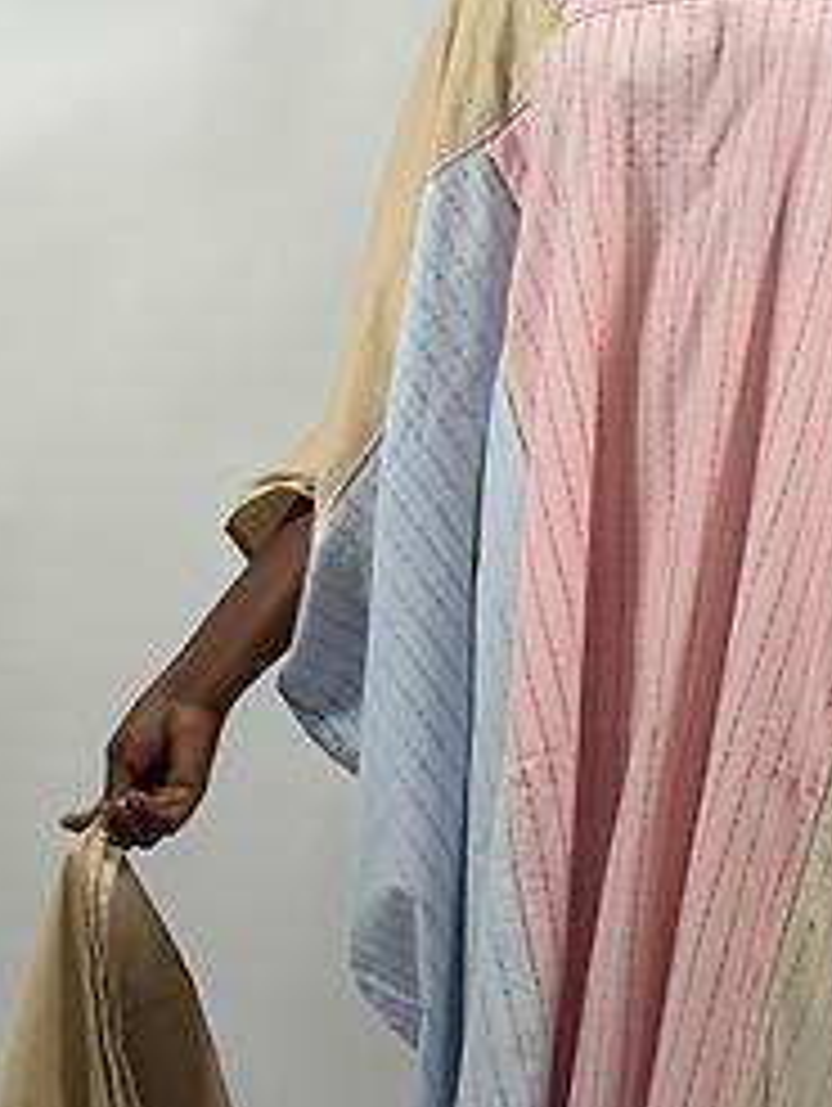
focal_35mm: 117
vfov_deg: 16.8
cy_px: 693
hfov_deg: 12.6
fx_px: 3743
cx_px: 616
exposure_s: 1/100
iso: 50
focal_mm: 6.76
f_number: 1.78
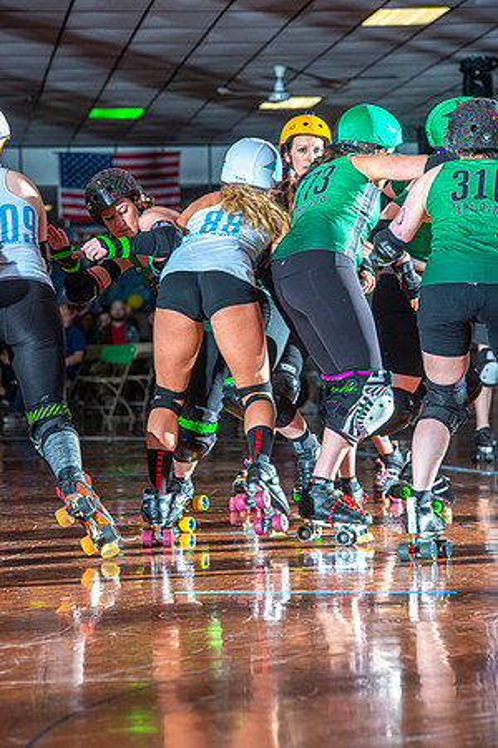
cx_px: 249
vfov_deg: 13.7
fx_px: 3112
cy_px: 374
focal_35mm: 150
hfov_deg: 9.1
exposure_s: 1/160
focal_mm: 150
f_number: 7.1
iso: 640
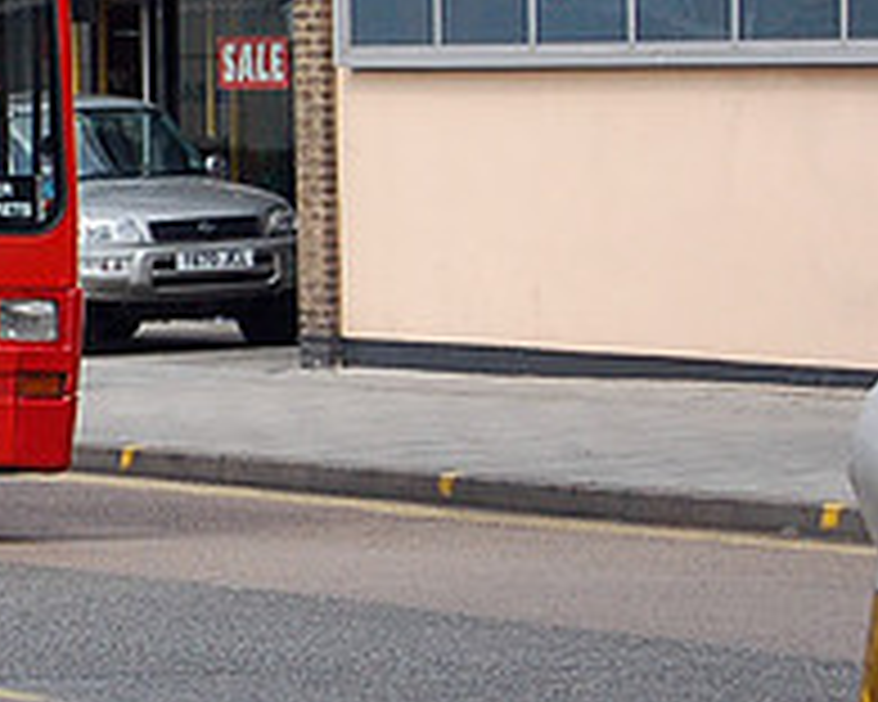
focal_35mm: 210
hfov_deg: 9.0
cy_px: 137
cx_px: -423
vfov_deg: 7.4
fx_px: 5457
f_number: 5.6
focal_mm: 50
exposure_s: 1/800
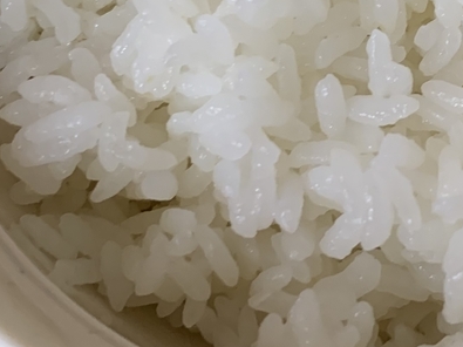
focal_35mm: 79
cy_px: -21
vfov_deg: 18.1
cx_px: 420
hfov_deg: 24.0
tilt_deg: -56.6
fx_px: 1056
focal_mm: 4.25
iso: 100
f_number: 1.8
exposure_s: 1/60
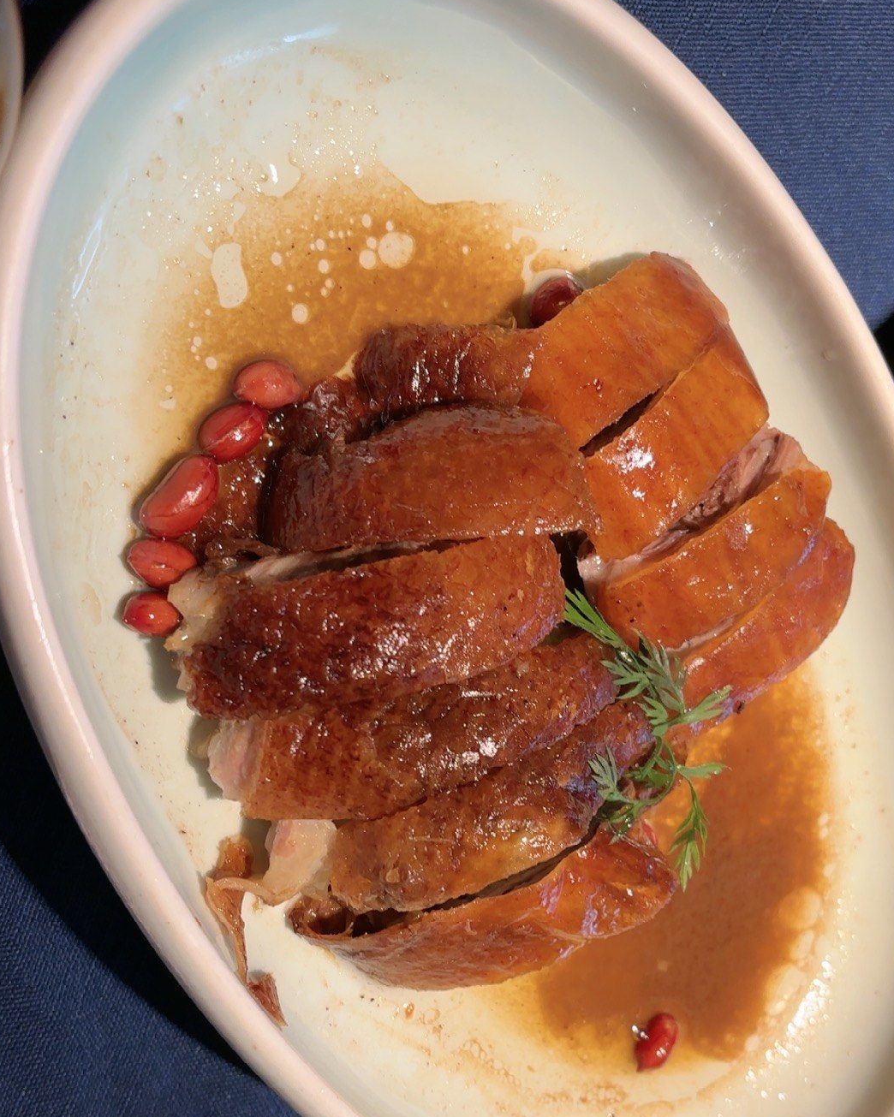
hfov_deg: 51.5
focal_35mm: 28
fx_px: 926
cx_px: 459
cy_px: 594
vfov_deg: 62.2
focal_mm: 5.96
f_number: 1.6
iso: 80
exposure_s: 1/40
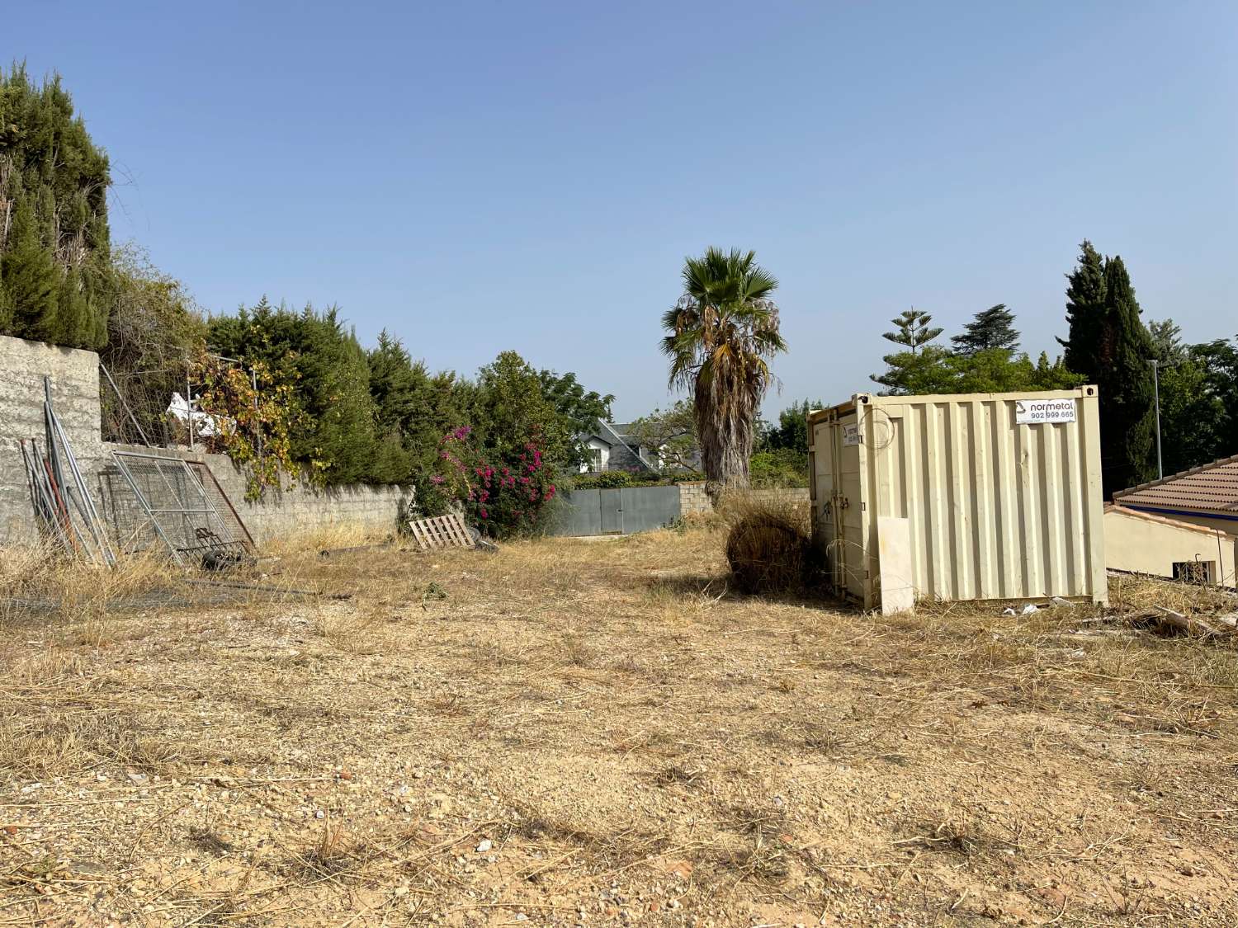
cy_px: 464
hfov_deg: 67.3
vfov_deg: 53.1
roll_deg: +2.0
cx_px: 619
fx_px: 930
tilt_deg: -1.3
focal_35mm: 26
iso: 32
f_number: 1.6
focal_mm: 5.1
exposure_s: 1/5128
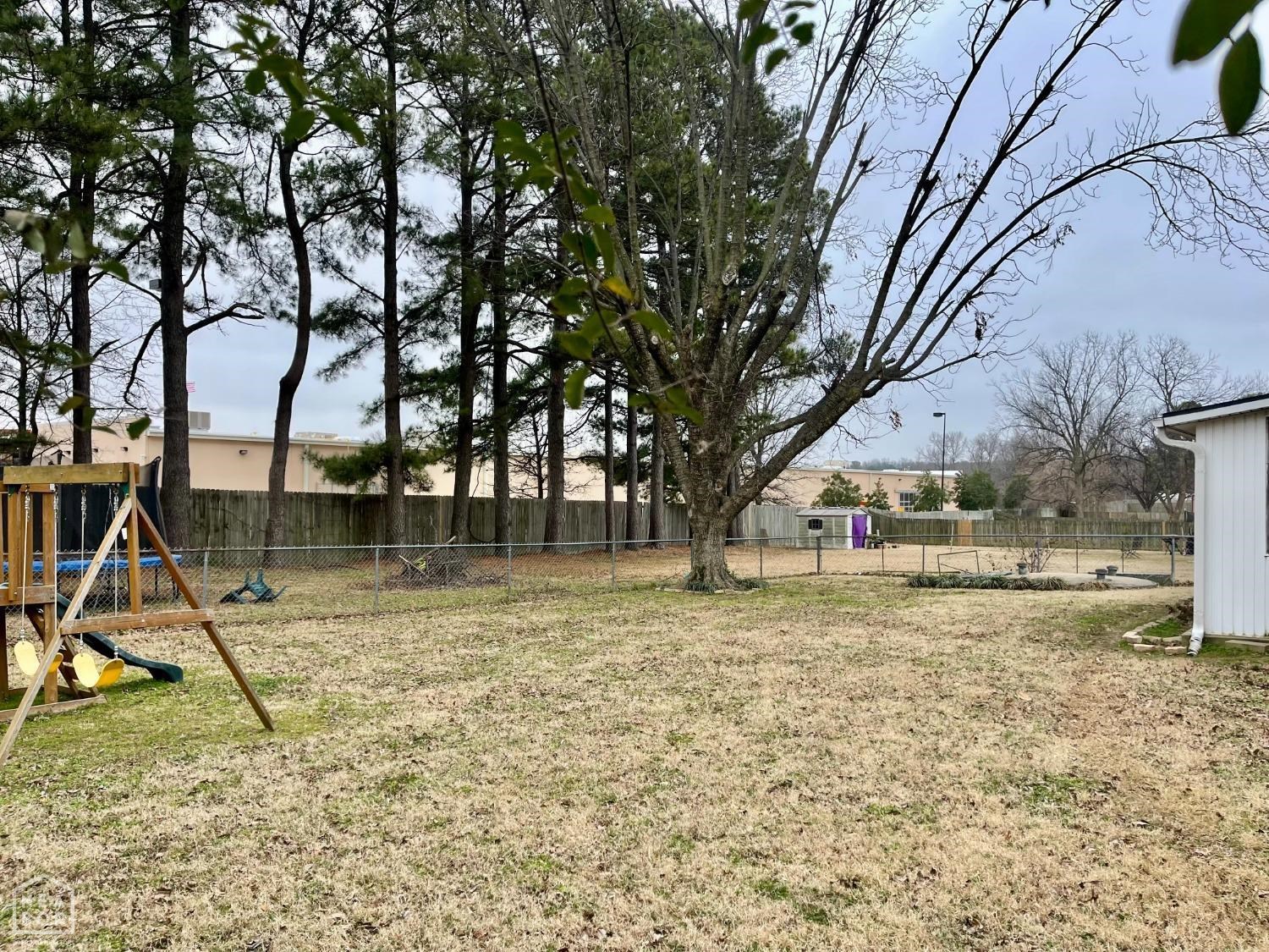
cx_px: 634
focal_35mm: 25
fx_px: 916
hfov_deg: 69.4
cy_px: 476
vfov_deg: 54.9
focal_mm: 5.1
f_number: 1.6
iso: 32
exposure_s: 1/842
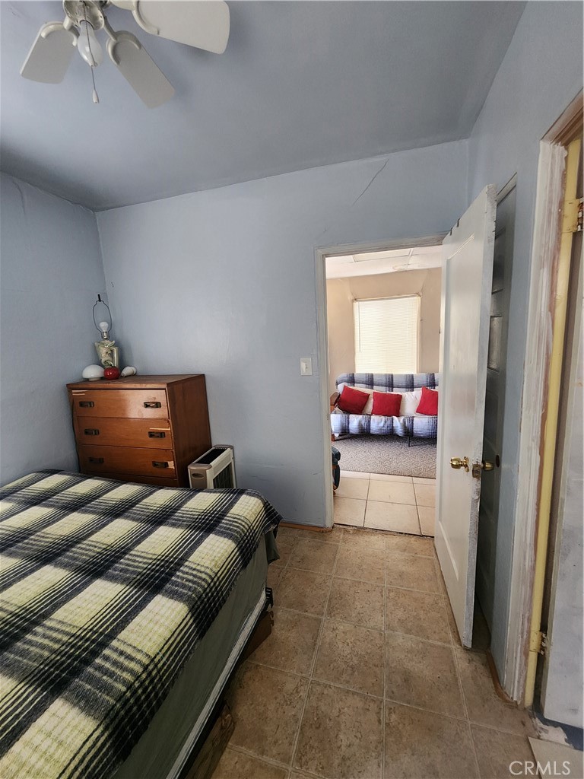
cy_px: 390
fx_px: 292
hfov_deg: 89.9
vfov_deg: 106.2
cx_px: 292
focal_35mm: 13
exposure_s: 1/40
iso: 320
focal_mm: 2.2
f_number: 2.2
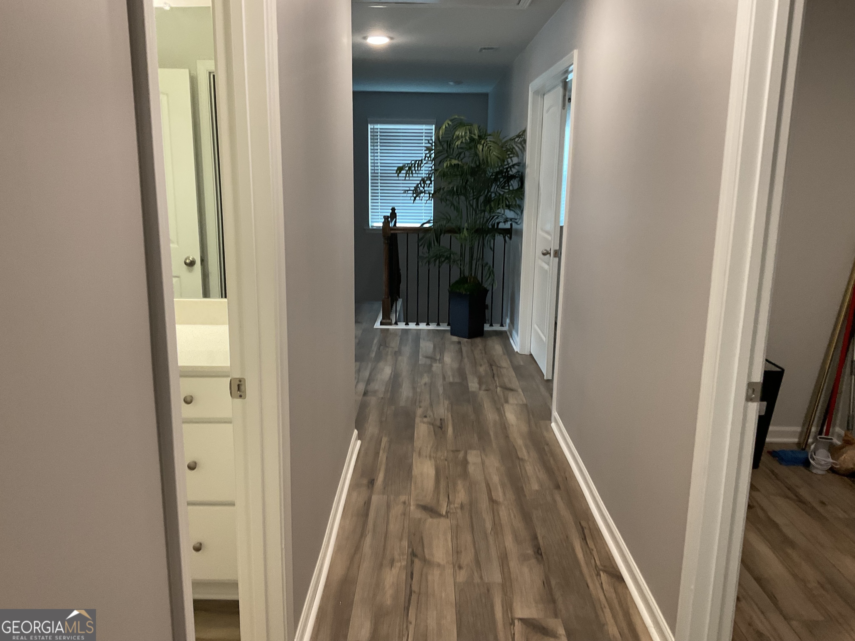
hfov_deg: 61.7
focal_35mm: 29
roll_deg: -1.3
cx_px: 428
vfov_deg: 48.2
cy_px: 320
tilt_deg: -12.2
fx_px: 716
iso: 100
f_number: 1.8
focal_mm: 3
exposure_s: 1/60
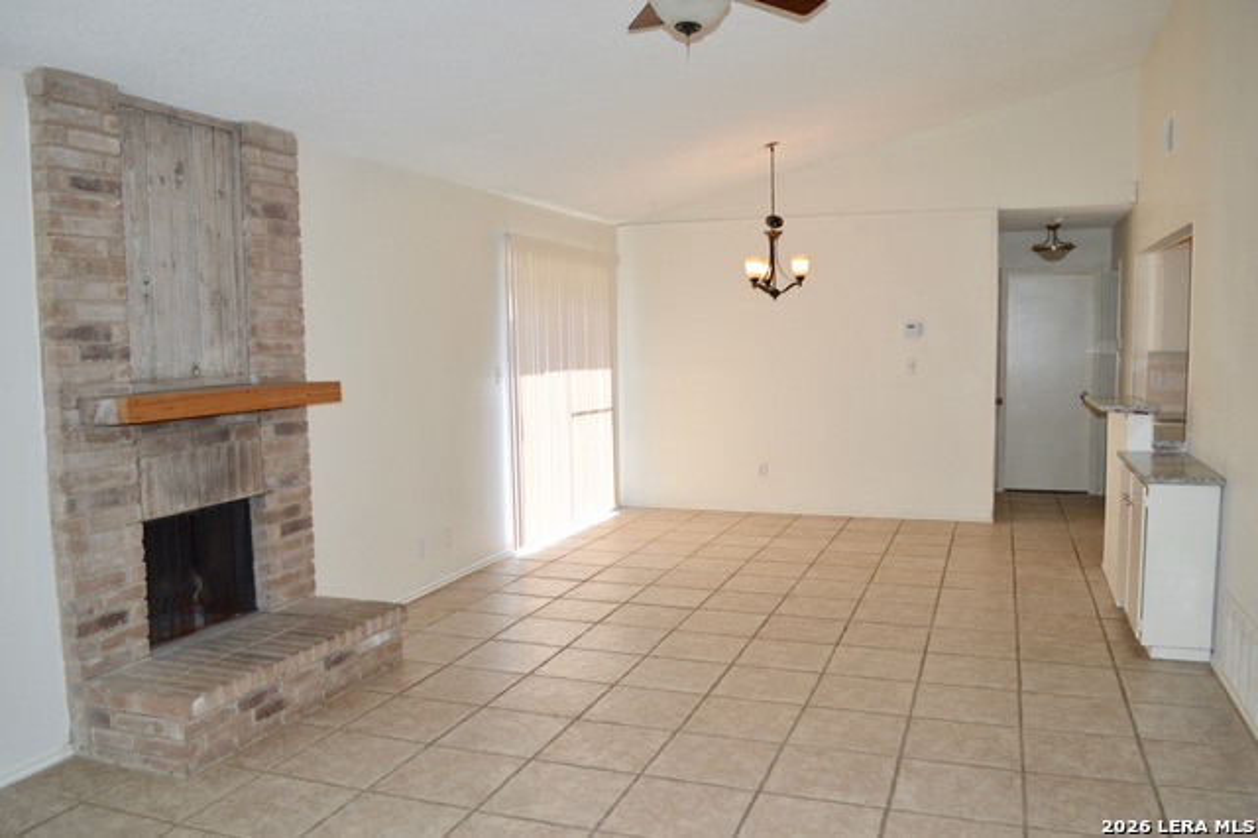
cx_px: 629
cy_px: 419
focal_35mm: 27
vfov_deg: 47.9
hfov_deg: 67.4
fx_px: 943
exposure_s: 1/125
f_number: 4
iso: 140
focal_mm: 18
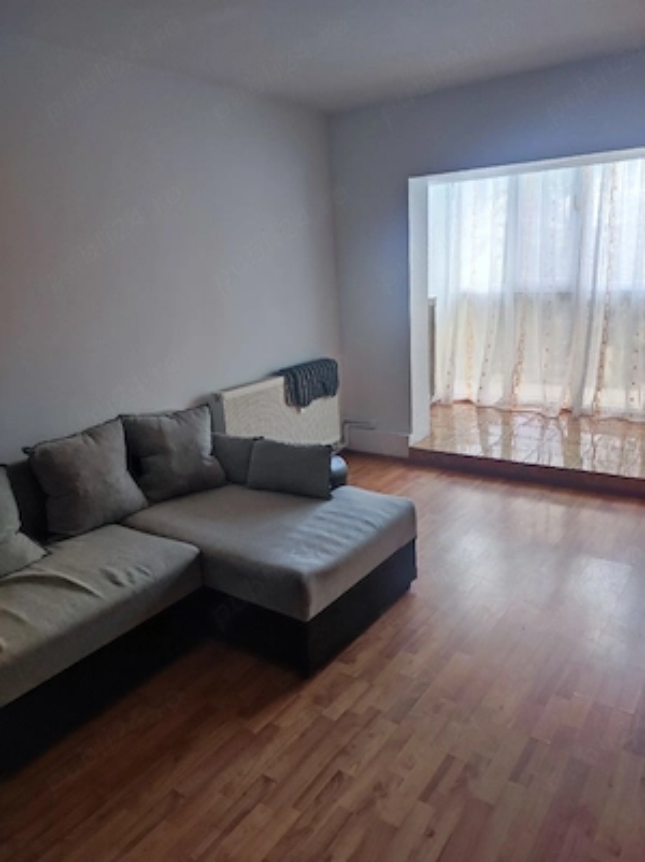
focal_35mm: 25
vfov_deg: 69.4
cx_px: 322
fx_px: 622
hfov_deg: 54.8
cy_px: 431
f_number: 1.79
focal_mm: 4.7
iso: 612
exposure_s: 1/50
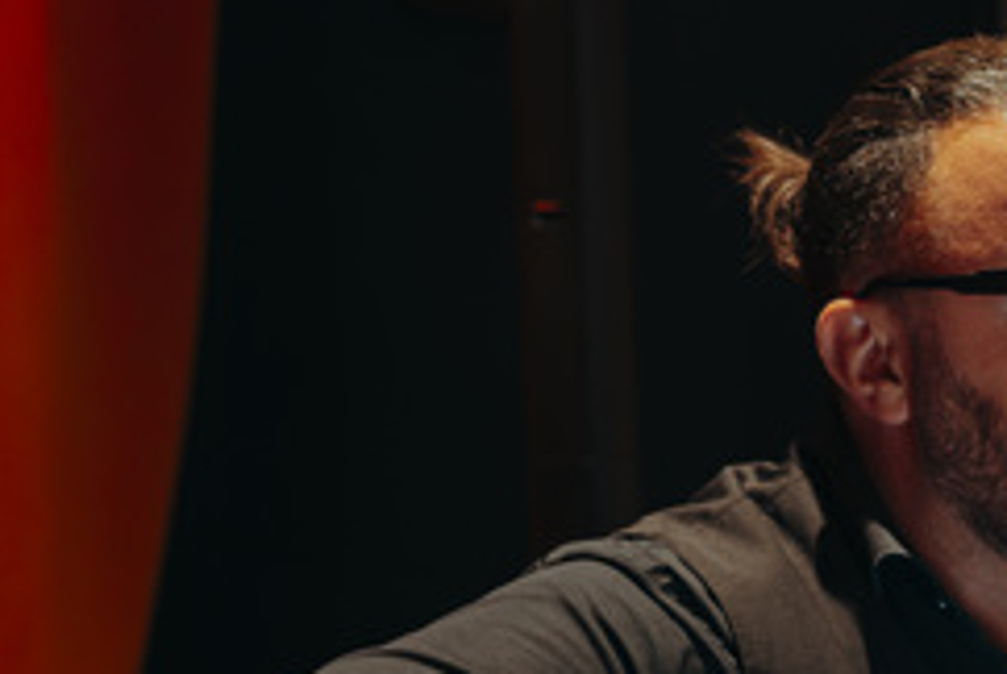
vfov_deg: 12.8
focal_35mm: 104
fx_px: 2913
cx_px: 1003
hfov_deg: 19.1
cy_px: 853
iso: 1000
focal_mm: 35
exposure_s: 1/160
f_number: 2
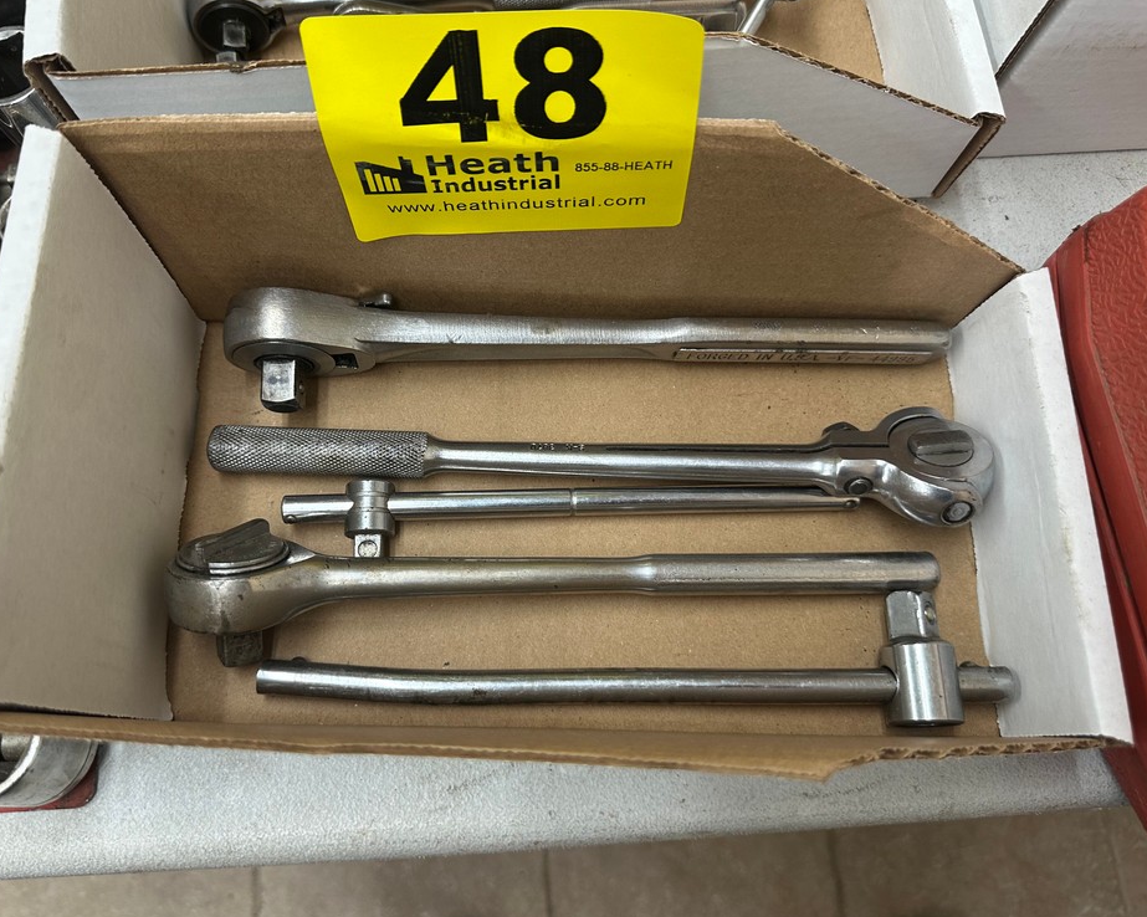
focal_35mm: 26
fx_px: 882
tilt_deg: -72.4
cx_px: 522
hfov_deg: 65.9
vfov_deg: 54.9
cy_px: 467
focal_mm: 6.86
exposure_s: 1/106
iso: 125
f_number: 1.78
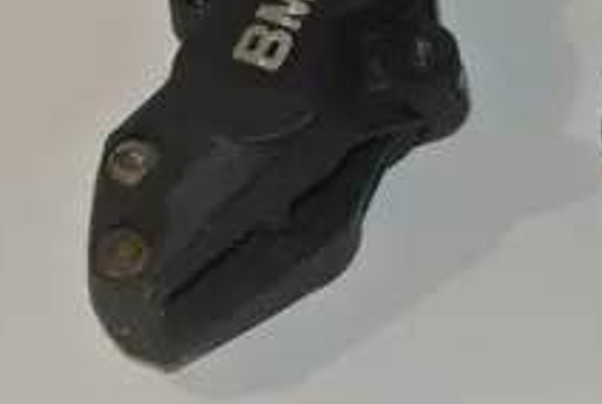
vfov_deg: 10.4
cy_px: 54
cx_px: 497
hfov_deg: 15.4
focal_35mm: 132
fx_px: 2210
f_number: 4.8
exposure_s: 1/60
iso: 200
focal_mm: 19.6
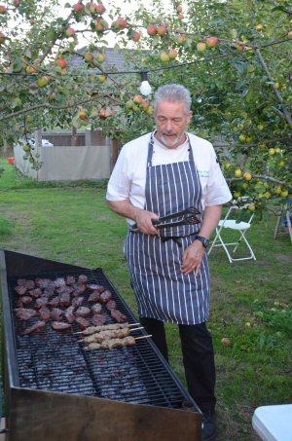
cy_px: 220
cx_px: 146
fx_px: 477
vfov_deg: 49.6
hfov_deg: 34.1
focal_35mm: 39
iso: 1600
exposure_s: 1/160
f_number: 5.6
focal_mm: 26
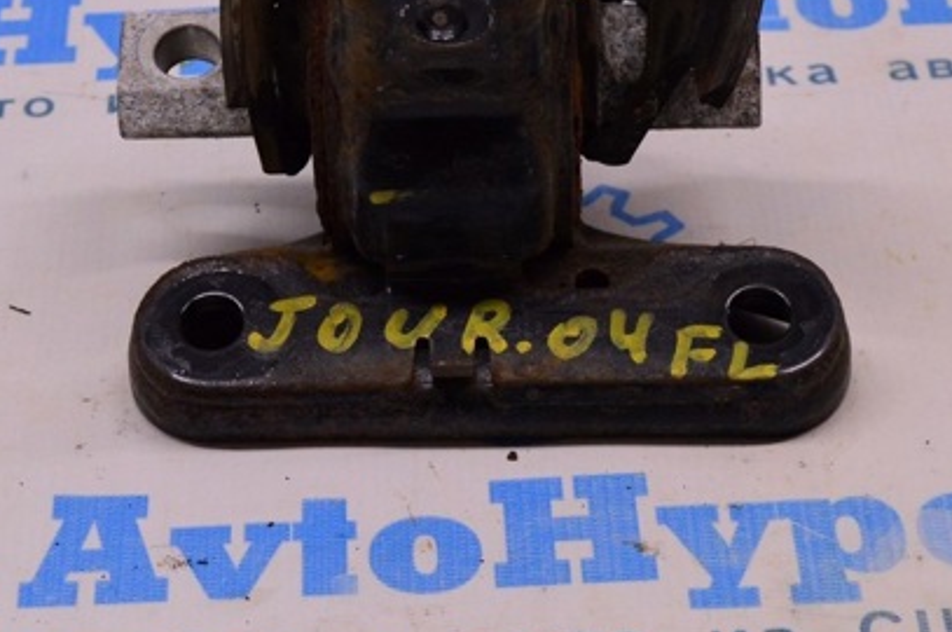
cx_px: 409
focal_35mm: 130
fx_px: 3427
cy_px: 221
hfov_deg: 15.8
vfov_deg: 10.5
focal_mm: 55
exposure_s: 1/125
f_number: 8
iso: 1600
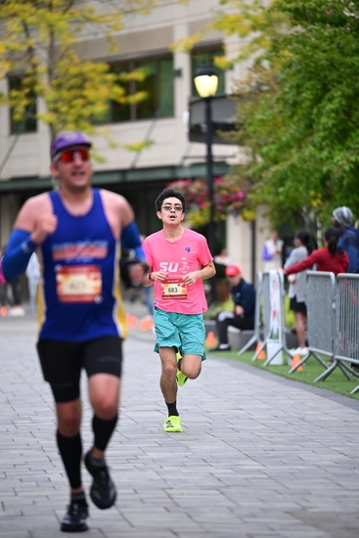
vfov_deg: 10.3
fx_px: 2990
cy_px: 269
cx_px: 180
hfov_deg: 6.9
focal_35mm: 200
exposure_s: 1/1600
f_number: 2.8
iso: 1000
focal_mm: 200
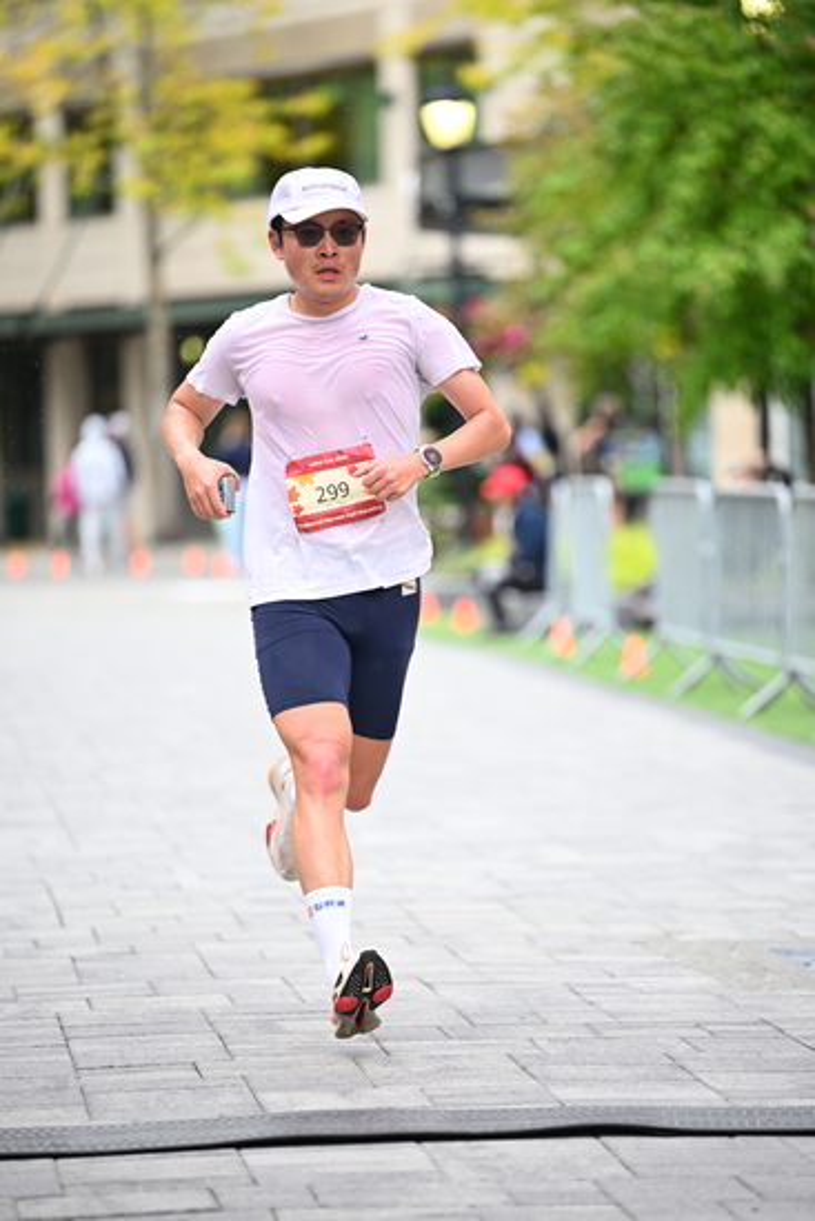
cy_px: 610
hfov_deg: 8.3
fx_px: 5599
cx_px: 408
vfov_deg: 12.4
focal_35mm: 165
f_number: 2.8
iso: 1250
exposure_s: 1/1250
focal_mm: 165
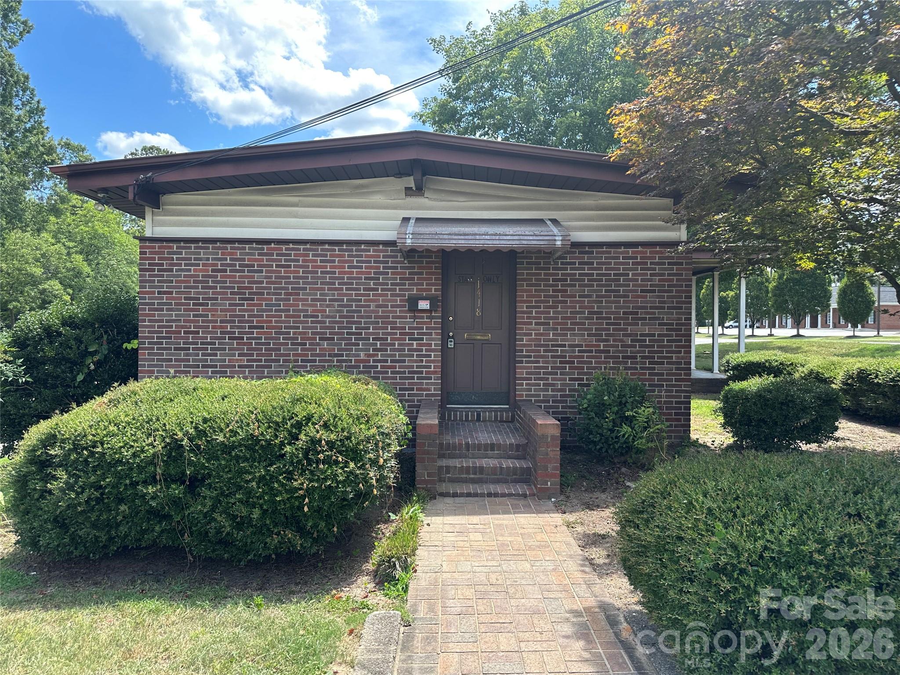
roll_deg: +0.1
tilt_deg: -0.1
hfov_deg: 71.6
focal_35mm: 24
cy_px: 338
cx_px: 450
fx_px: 624
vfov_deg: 56.8
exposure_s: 1/927
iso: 80
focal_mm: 6.86
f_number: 1.78
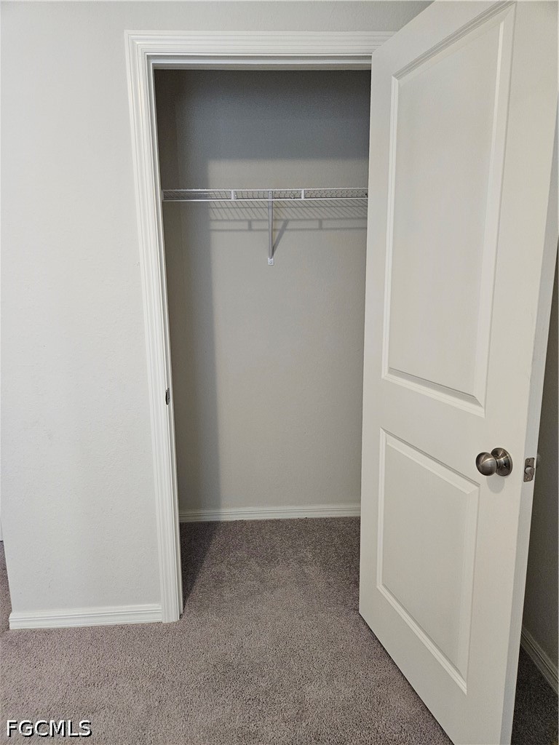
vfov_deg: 73.9
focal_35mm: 23
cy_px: 372
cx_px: 280
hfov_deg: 58.9
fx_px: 495
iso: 800
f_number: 1.8
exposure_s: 1/120
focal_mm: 5.4
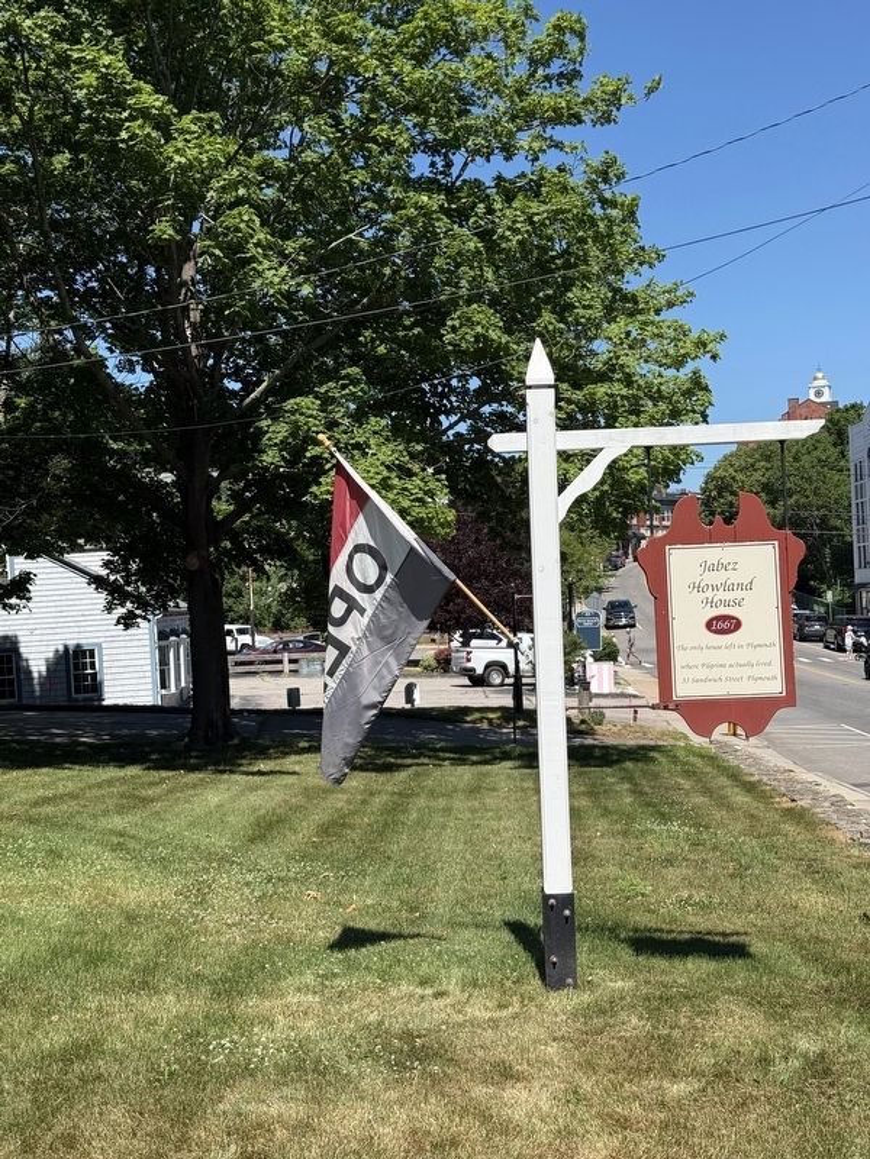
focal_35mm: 48
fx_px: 1609
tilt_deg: -0.6
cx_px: 435
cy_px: 580
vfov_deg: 39.7
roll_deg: +2.7
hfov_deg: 30.3
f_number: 1.78
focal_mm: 6.76
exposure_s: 1/6024
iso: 100
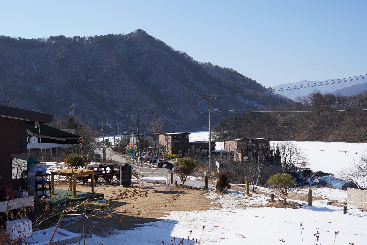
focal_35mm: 44
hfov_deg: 44.5
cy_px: 122
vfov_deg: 30.5
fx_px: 449
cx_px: 184
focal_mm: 44
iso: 100
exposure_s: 1/100
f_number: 14
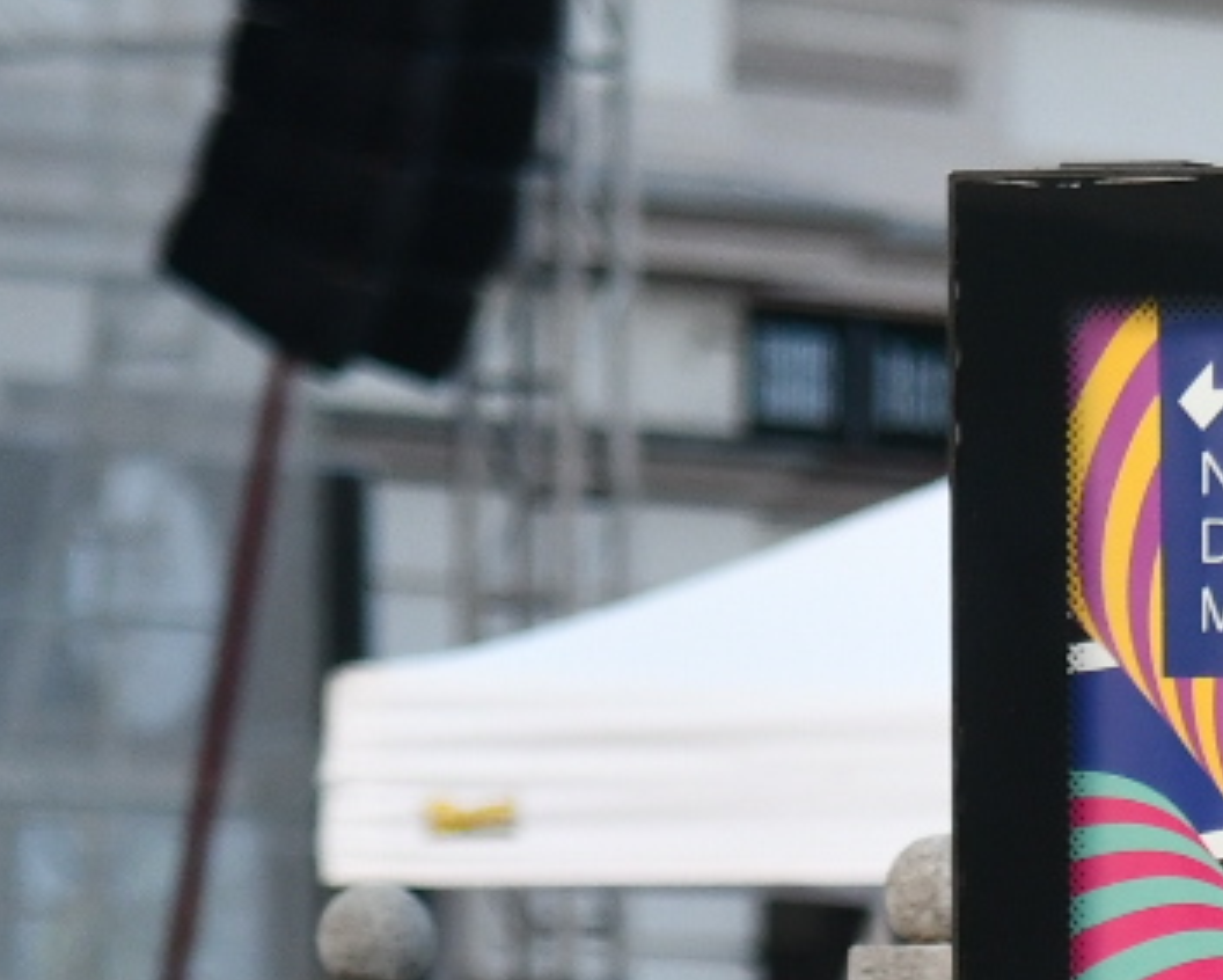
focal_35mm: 678
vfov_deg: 2.3
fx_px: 24555
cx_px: 2661
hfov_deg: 2.8
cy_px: 1616
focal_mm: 105
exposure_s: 1/500
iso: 720
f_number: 2.8
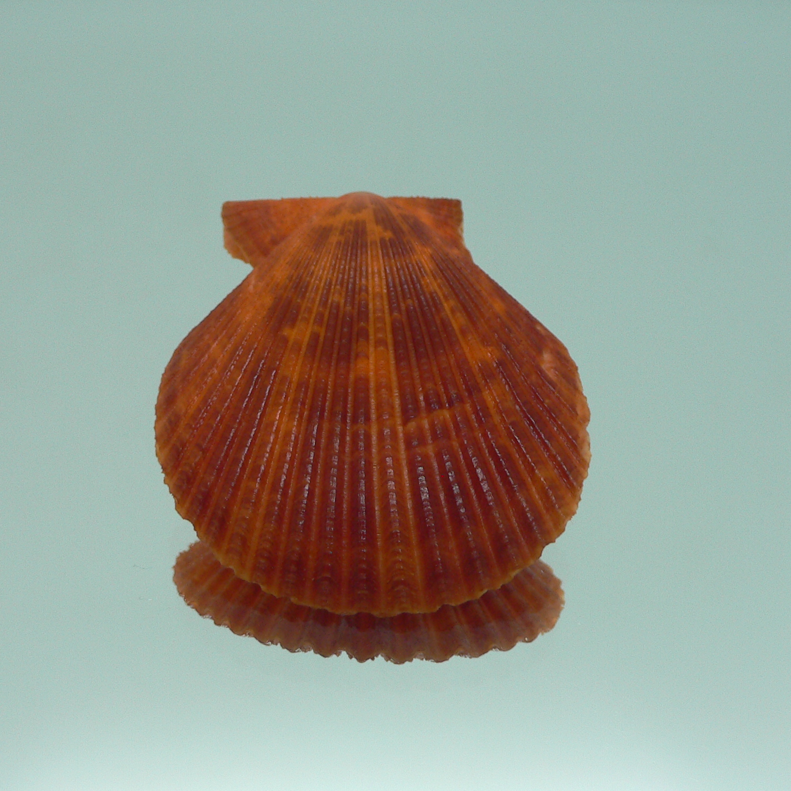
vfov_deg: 40.0
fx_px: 1086
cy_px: 397
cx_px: 382
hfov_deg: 40.0
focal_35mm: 42
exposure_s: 1/60
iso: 100
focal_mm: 4.6
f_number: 2.8
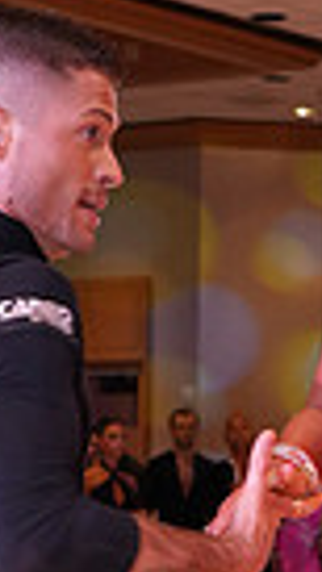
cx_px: 378
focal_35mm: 173
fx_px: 2628
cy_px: 752
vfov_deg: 12.1
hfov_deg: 7.0
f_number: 5.6
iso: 2000
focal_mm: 39
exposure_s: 1/200
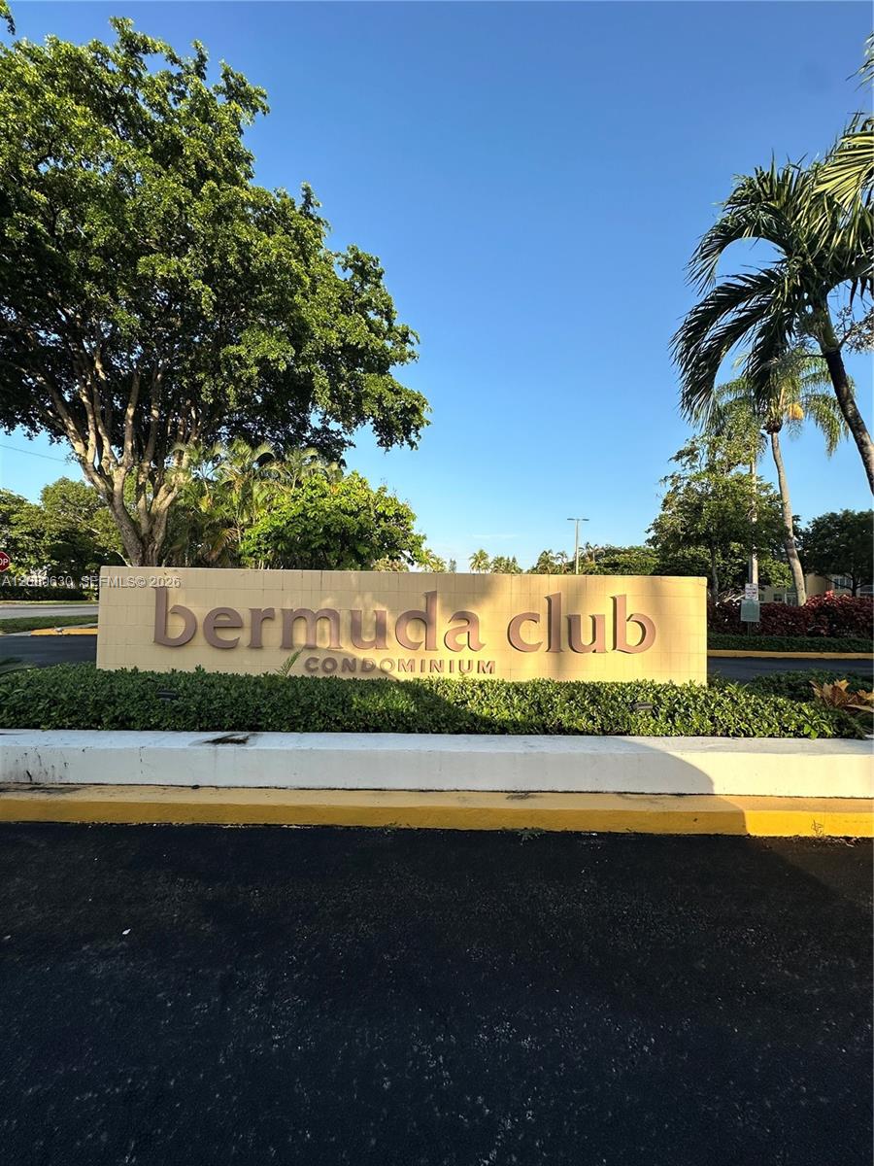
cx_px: 437
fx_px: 471
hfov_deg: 85.7
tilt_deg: +2.7
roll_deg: -2.3
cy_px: 583
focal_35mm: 14
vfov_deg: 102.1
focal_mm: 2.22
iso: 50
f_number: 2.2
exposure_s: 1/1014
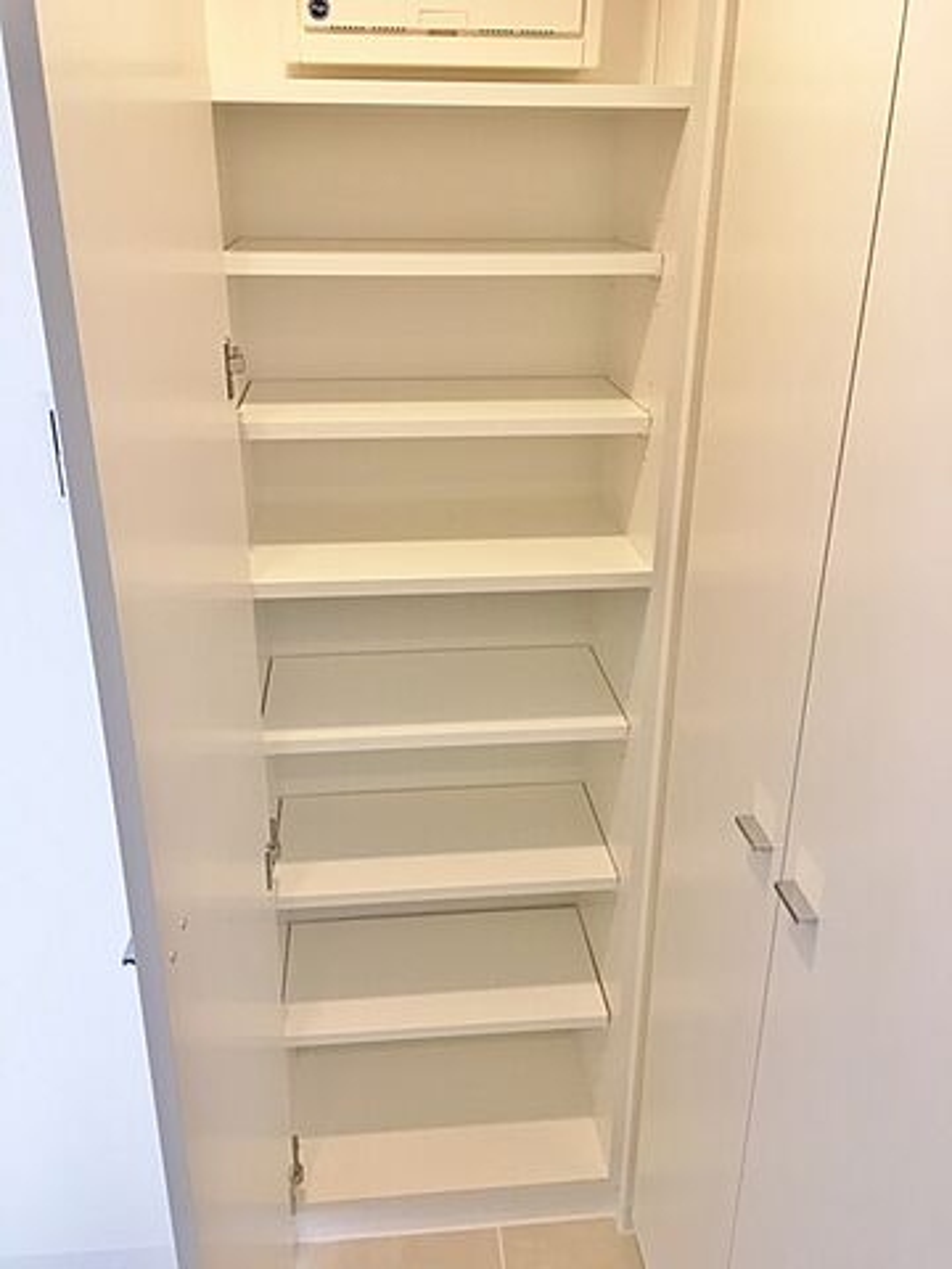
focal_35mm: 29
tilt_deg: -24.6
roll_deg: -0.2
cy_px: 634
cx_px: 476
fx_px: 1063
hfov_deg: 48.2
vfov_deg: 61.7
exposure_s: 1/30
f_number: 2.2
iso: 50
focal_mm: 4.15
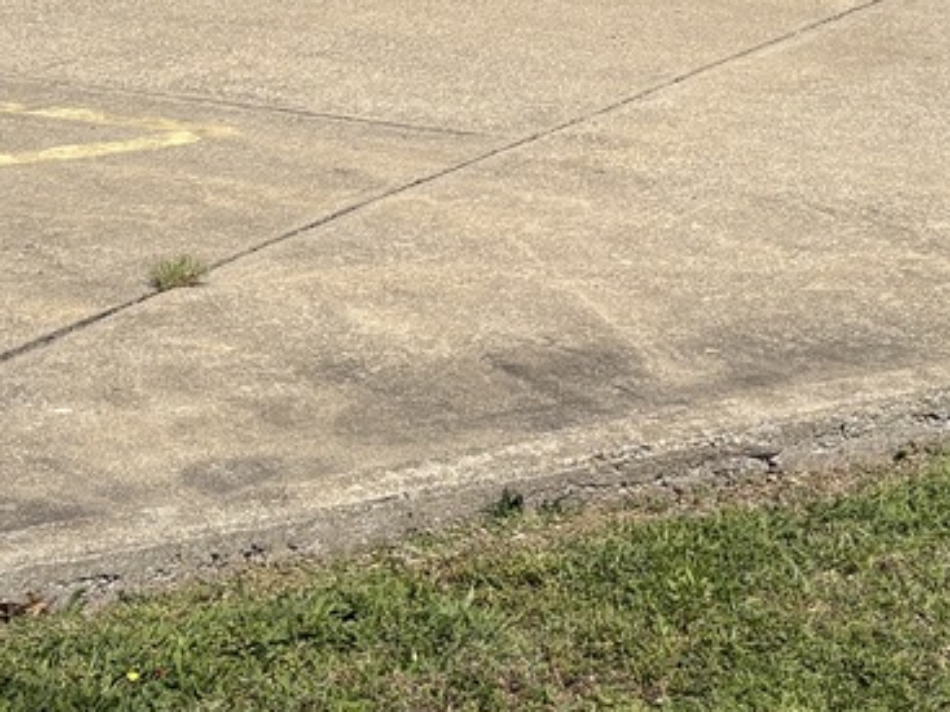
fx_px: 2798
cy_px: -145
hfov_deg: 19.2
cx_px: 280
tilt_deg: -4.6
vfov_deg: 14.1
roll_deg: +2.4
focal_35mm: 102
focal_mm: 5.96
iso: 50
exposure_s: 1/6329
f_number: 1.6
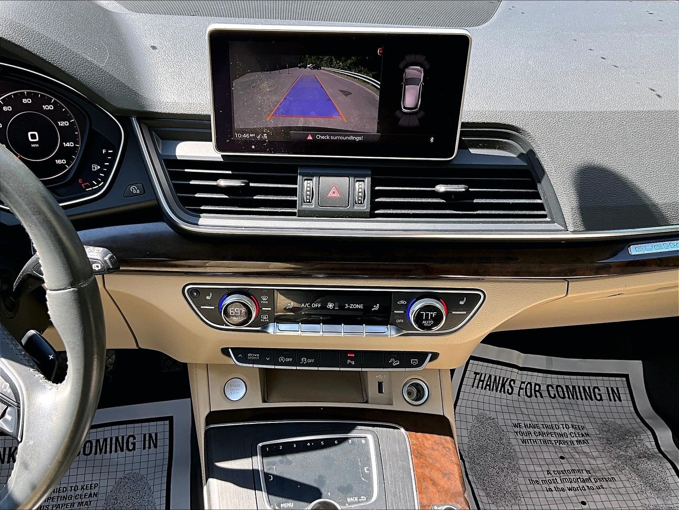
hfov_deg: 61.7
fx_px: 569
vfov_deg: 48.2
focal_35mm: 29
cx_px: 340
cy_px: 255
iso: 25
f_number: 1.8
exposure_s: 1/122
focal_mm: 3
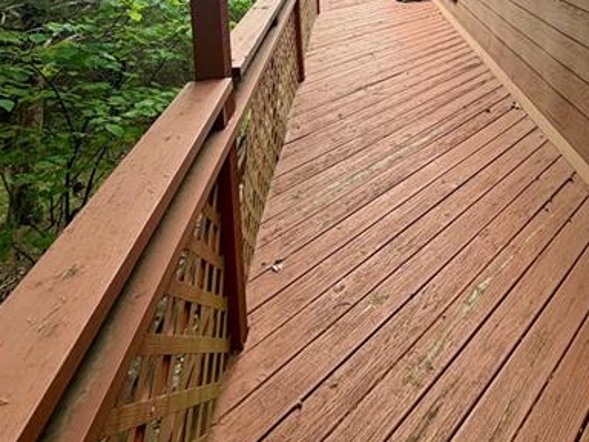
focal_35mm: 28
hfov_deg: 60.5
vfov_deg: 39.8
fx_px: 476
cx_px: 431
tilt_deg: -1.8
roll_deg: -0.6
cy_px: -52
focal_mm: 2.22
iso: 50
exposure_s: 1/121
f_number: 2.2
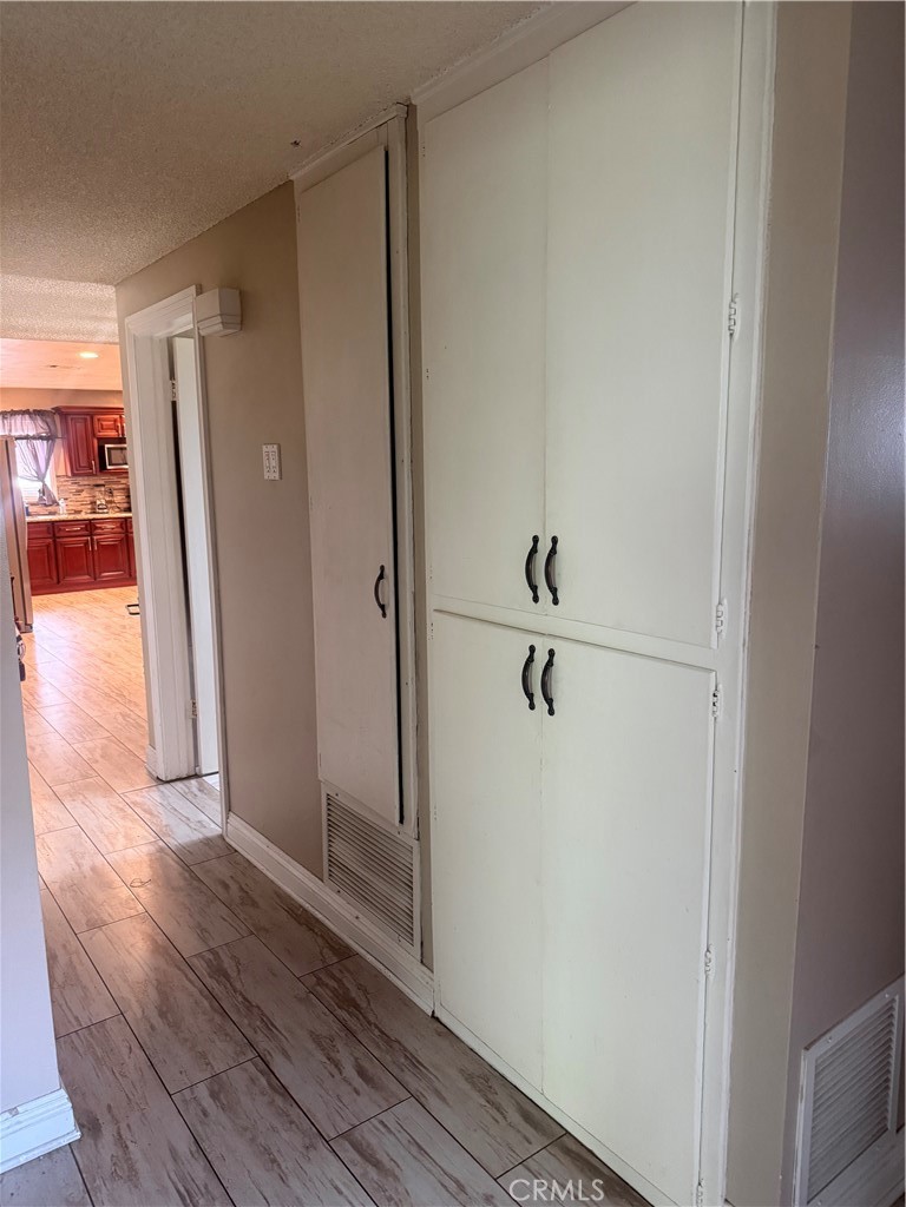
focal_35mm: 24
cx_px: 453
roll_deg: +1.1
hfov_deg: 56.8
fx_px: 838
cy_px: 604
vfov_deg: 71.6
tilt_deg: -9.1
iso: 500
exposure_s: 1/60
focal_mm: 6.76
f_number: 1.78
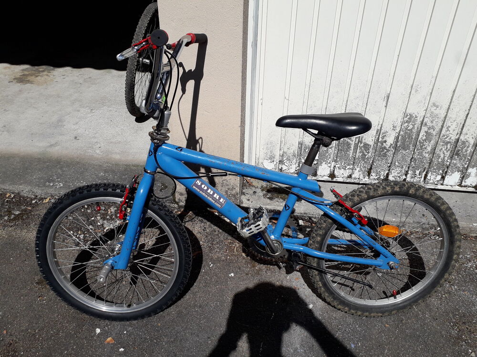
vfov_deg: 51.4
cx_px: 238
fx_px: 372
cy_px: 178
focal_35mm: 27
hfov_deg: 65.3
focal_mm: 3.6
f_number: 1.9
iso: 40
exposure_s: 1/3003
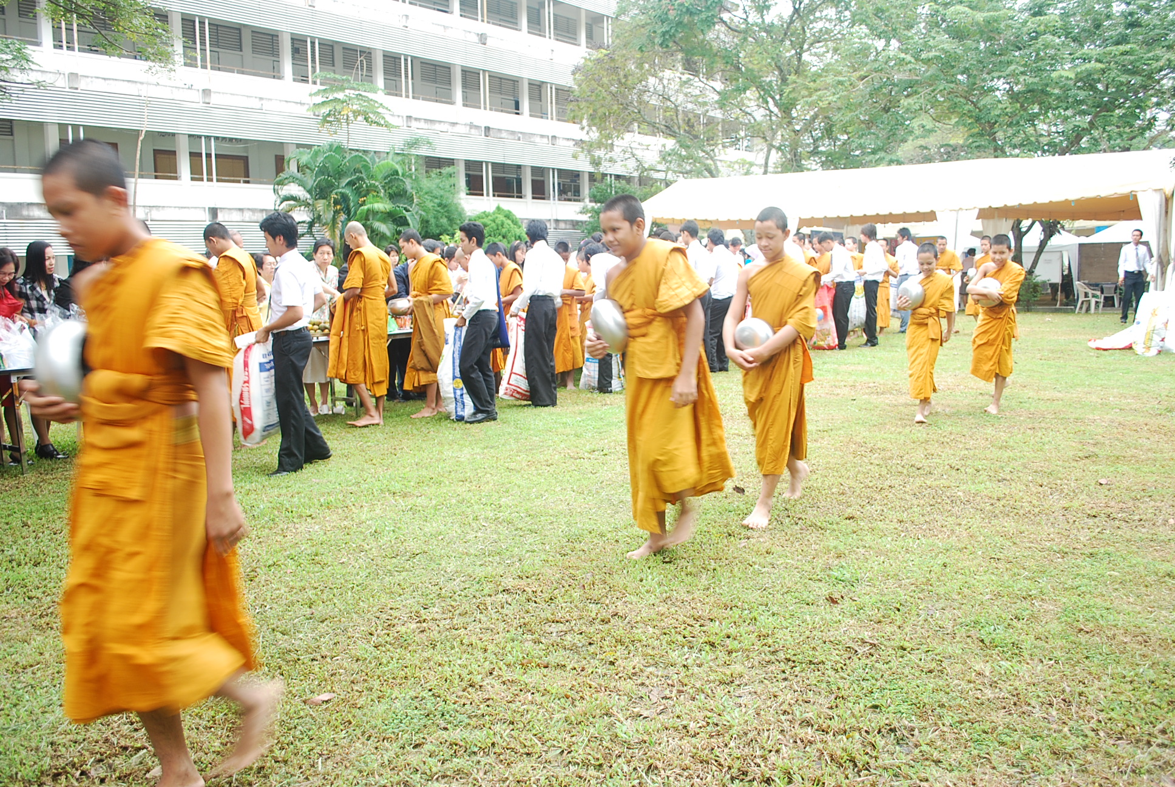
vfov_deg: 43.7
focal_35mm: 30
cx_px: 588
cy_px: 394
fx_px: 980
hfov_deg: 61.9
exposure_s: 1/40
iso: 200
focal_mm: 20
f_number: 4
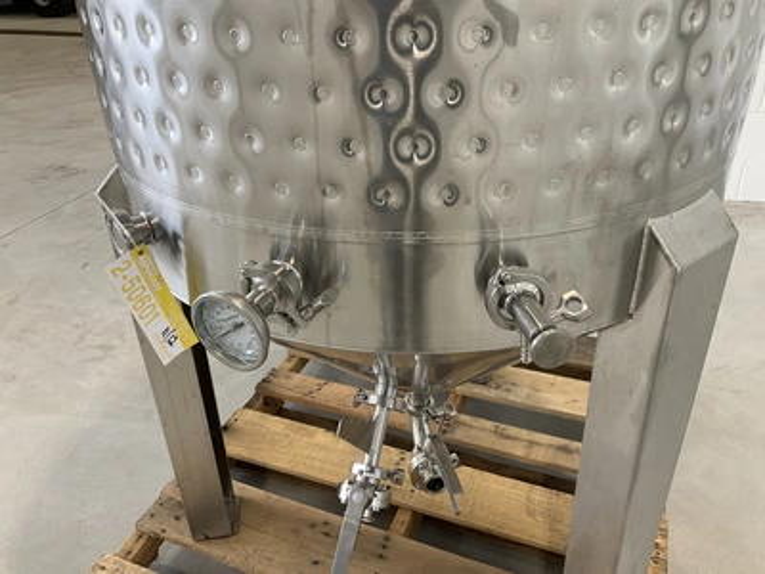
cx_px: 382
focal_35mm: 29
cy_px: 287
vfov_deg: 48.2
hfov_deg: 61.7
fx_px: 641
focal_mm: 3
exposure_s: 1/122
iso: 64
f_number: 1.8
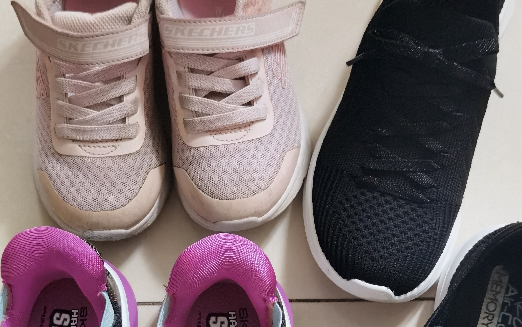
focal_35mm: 74
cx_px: 260
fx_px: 1053
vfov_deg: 17.4
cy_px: 283
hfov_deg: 27.8
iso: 500
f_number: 1.9
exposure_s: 1/33.3
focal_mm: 6.71
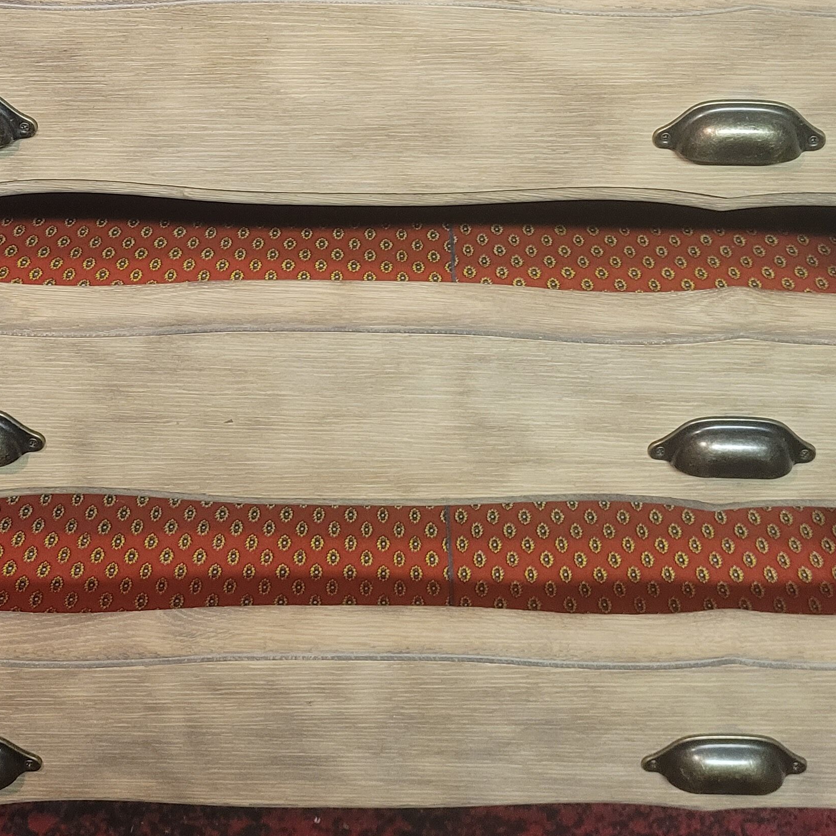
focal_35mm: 56
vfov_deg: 29.2
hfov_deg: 30.5
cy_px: 69
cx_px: 341
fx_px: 1530
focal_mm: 5.4
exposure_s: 1/50
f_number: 1.8
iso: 500
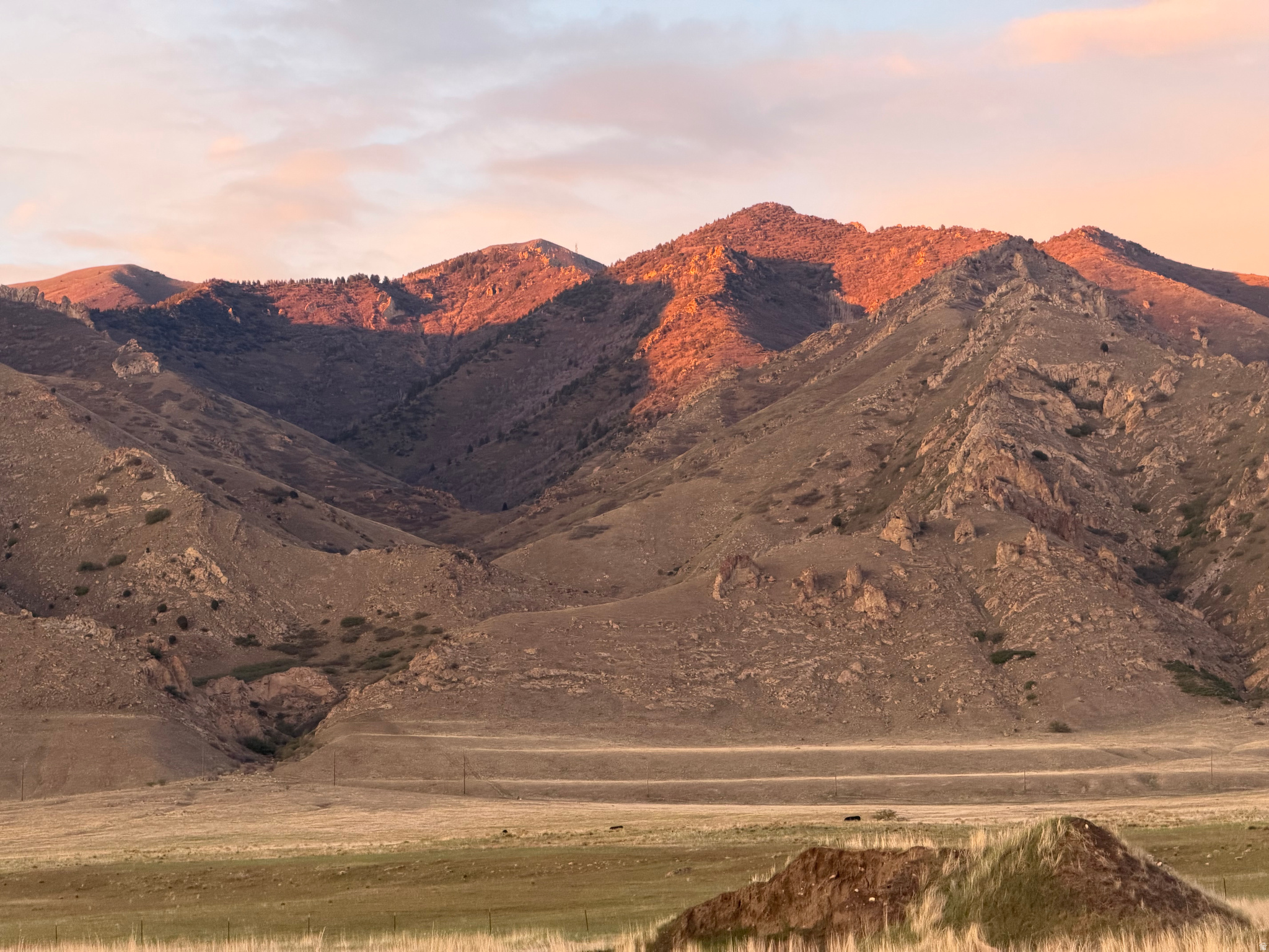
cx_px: 634
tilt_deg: +6.4
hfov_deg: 19.6
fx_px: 3666
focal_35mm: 100
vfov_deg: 14.8
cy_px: 476
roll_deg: +0.3
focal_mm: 16.89
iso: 200
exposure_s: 1/121
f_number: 2.8
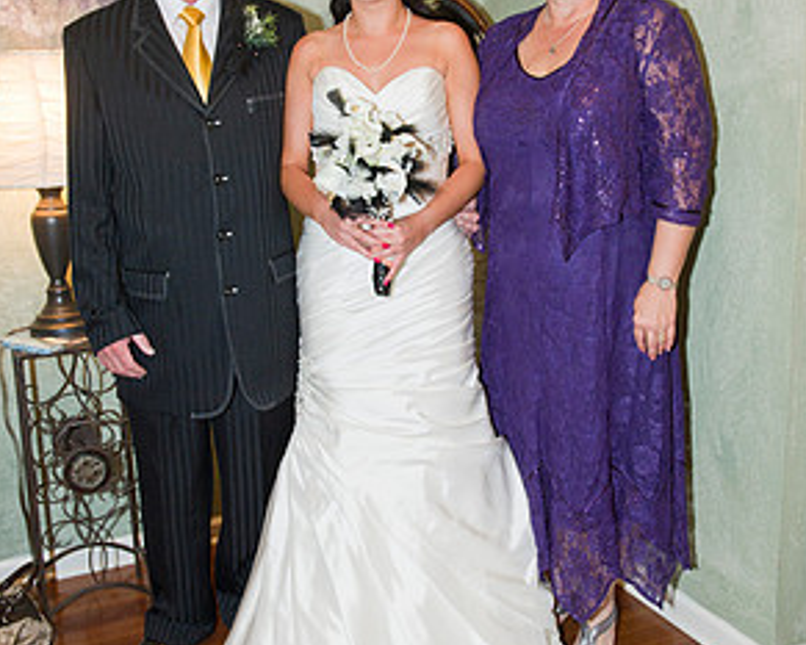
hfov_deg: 41.1
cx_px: 406
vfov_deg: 33.4
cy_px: 282
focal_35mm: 45
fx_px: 1074
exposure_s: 1/160
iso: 800
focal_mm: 31
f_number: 4.5
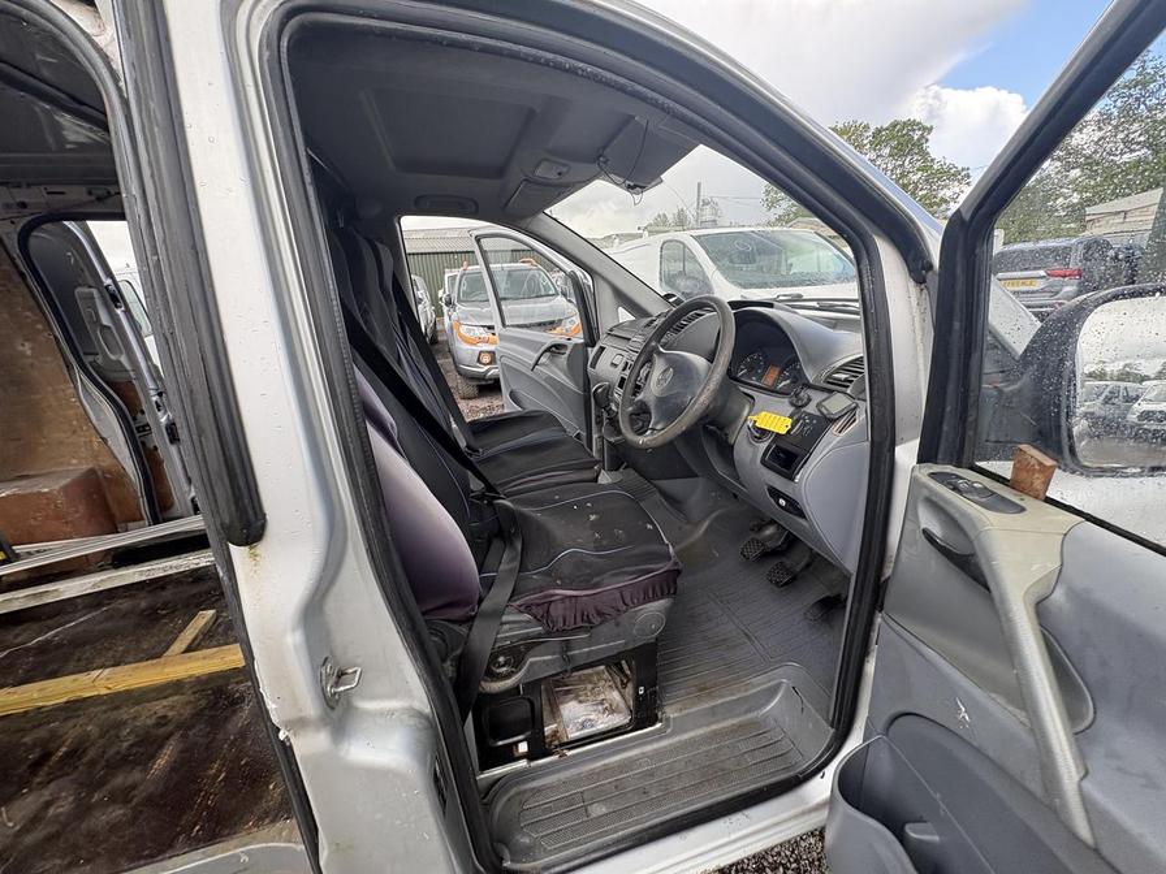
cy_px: 437
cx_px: 583
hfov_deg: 102.1
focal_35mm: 14
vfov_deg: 85.7
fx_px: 472
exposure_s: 1/136
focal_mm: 2.22
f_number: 2.2
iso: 64
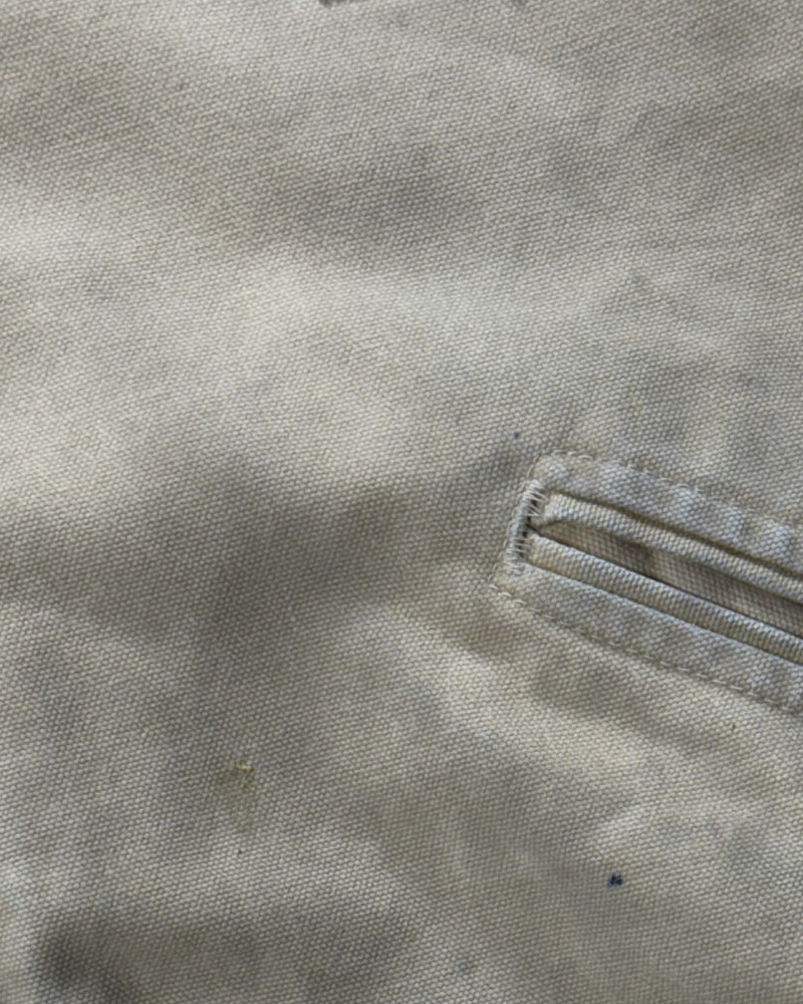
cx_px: 516
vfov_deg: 15.9
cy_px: 1000
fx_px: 3536
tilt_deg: -82.8
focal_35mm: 119
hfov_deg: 12.9
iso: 80
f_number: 1.78
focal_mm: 6.76
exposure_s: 1/60
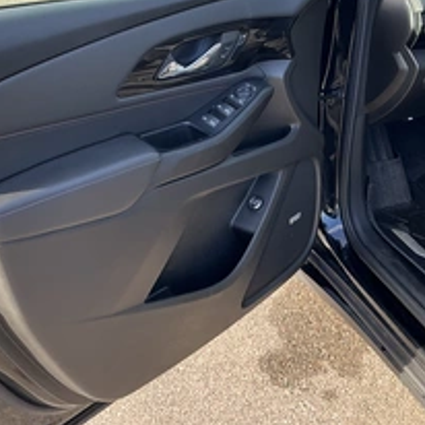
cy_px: 130
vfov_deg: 34.9
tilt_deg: -23.7
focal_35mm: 48
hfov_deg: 34.7
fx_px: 667
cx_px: 309
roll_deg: -3.3
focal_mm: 3
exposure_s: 1/122
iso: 25
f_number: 1.8
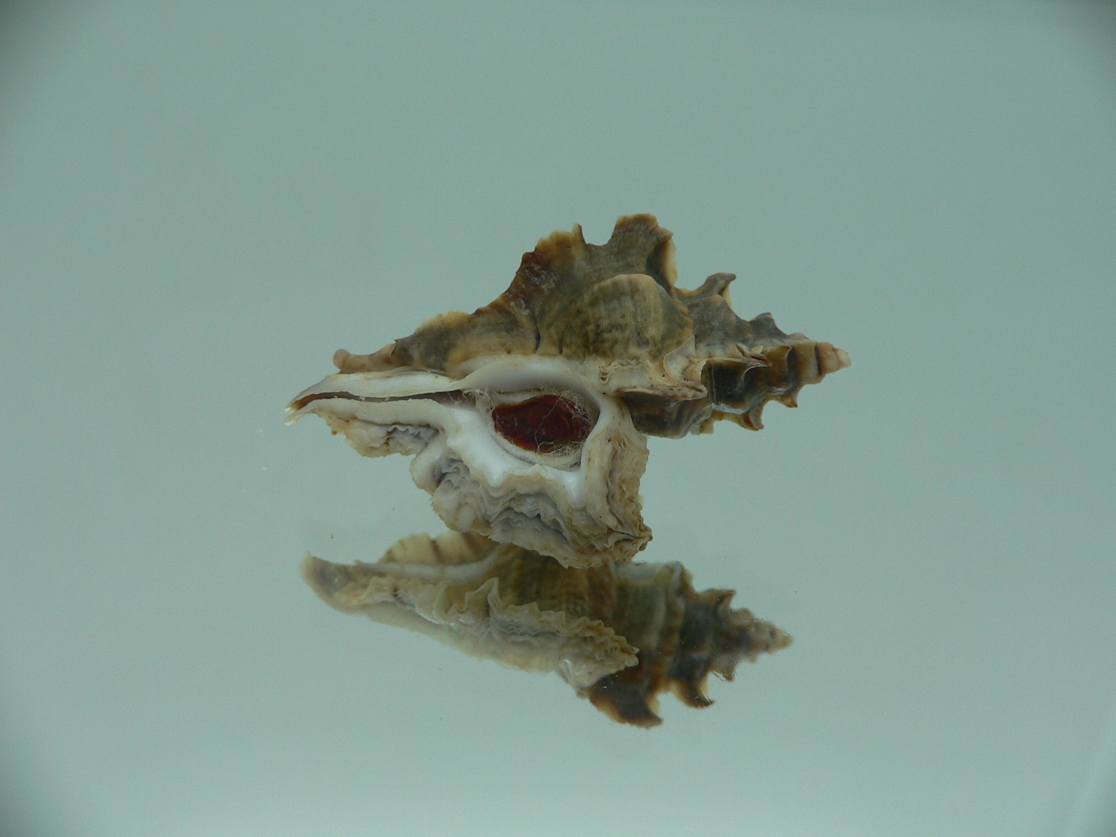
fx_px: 1128
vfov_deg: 40.7
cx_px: 558
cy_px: 418
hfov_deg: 52.6
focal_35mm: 35
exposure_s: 1/60
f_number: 2.8
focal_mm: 4.6
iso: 80
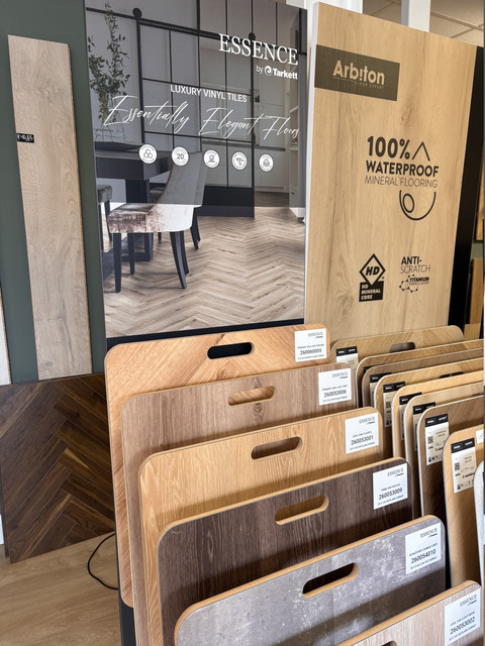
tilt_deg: -9.9
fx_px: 486
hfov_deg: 53.1
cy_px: 323
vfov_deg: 67.3
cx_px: 242
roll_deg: -0.2
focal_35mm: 26
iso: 125
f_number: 1.6
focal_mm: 5.96
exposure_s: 1/100
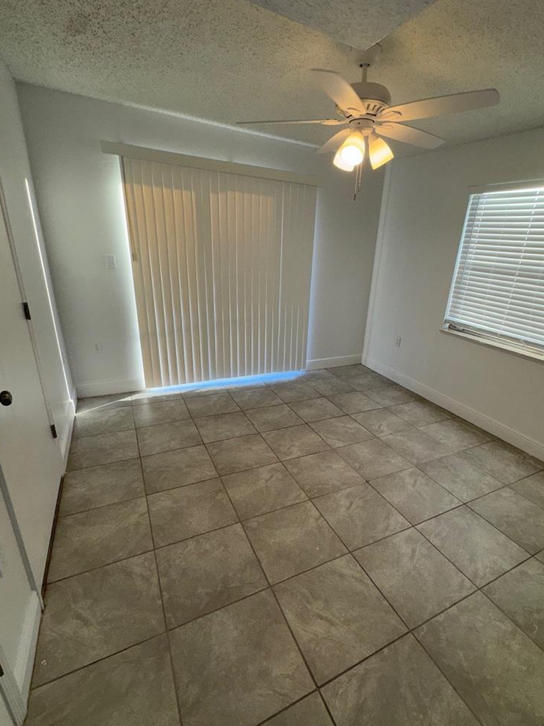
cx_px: 312
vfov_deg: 91.0
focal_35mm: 17
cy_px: 378
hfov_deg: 74.3
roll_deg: -3.6
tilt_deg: -21.0
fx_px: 356
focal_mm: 2.22
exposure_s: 1/122
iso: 50
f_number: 2.2
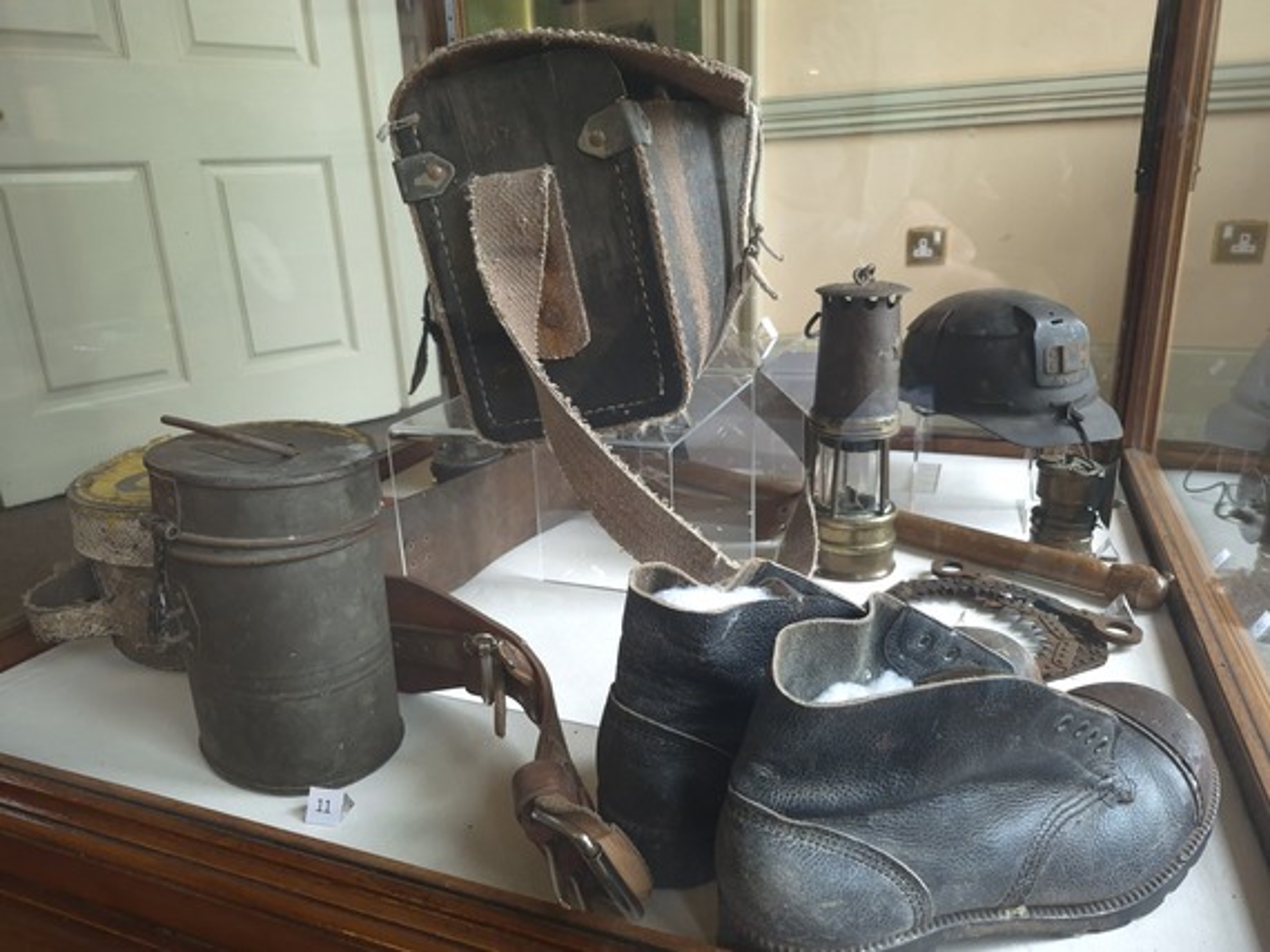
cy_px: 476
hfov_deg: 73.9
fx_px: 843
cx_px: 635
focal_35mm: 23
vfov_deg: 58.8
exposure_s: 1/100
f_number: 1.8
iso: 250
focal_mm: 5.4
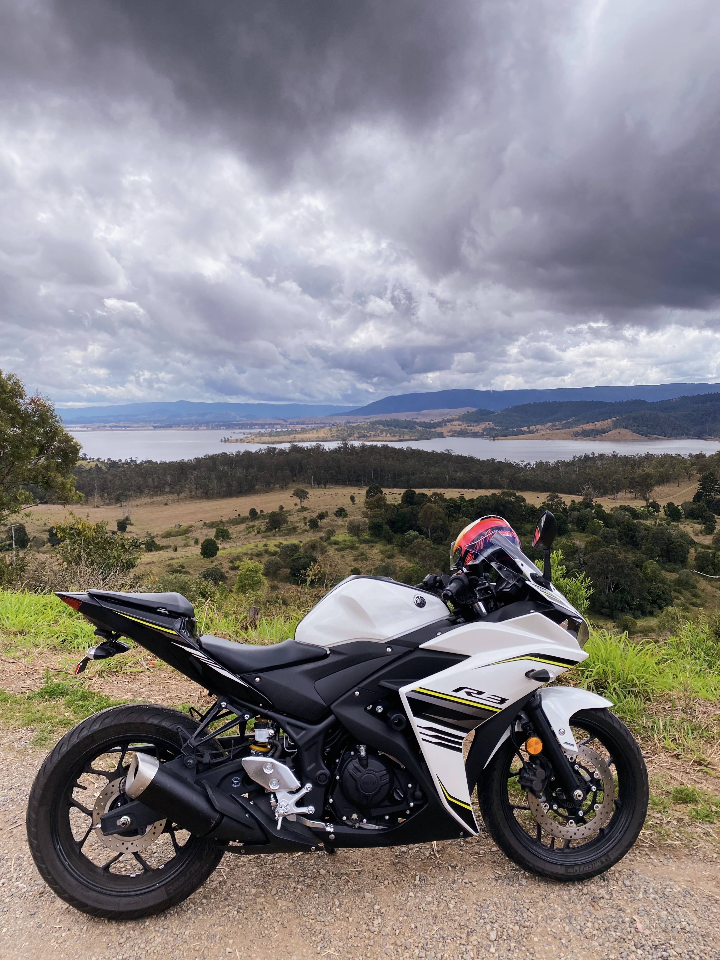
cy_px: 480
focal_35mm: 26
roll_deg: +1.2
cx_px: 360
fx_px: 721
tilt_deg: -5.7
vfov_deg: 67.3
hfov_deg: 53.1
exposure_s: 1/1585
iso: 32
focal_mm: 4.25
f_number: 1.8
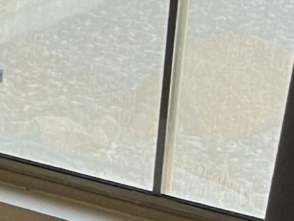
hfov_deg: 8.9
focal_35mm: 180
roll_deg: +1.5
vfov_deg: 8.2
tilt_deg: -14.1
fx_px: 1529
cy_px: -35
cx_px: -600
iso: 100
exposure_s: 1/60
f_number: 1.6
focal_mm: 5.1
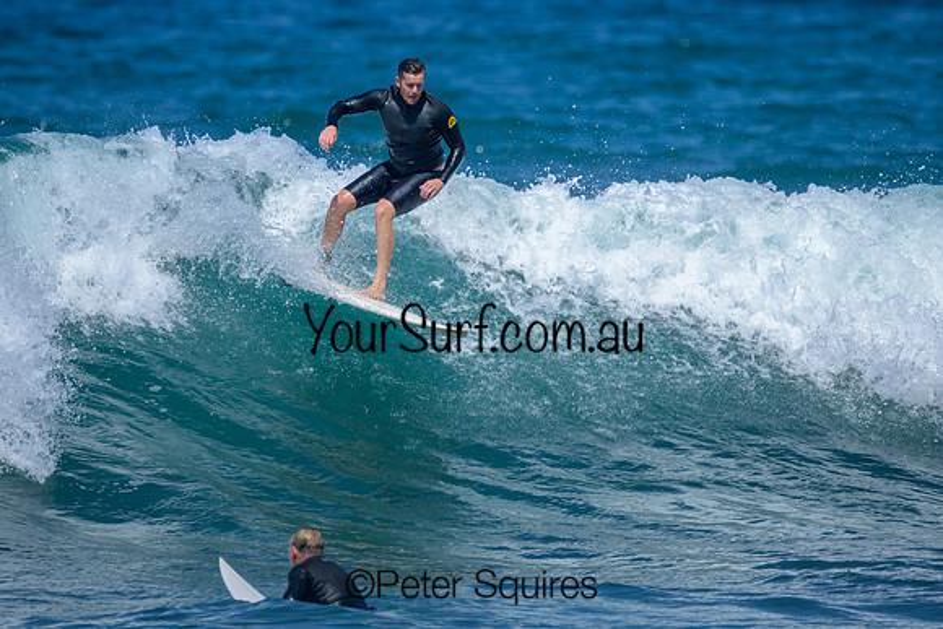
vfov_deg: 1.4
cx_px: 439
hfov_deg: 2.0
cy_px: 229
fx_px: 26628
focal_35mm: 1016
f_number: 6.3
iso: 320
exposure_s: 1/2500
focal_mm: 800
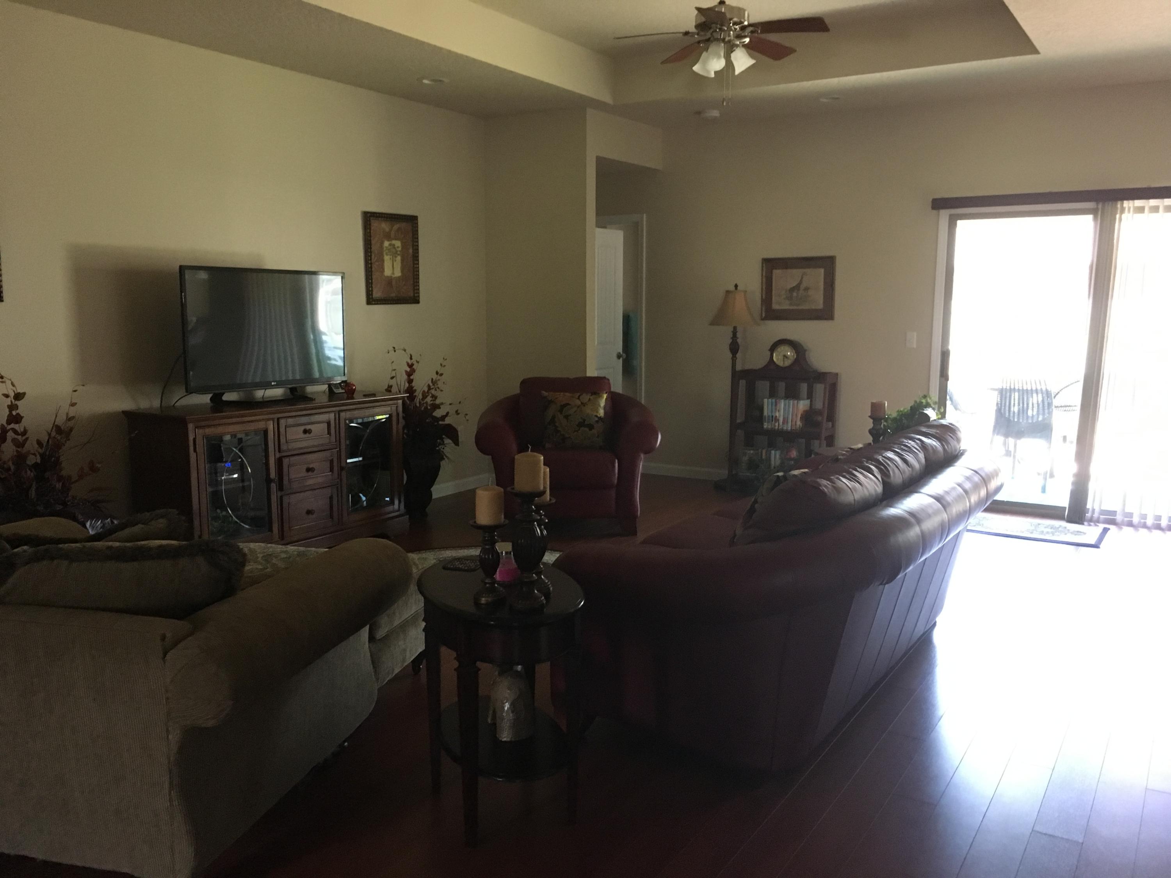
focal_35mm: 29
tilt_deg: -7.6
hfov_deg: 61.7
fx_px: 981
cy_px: 439
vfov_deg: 48.2
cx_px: 586
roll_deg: -1.3
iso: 200
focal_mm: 4.15
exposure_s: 1/30
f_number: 2.2
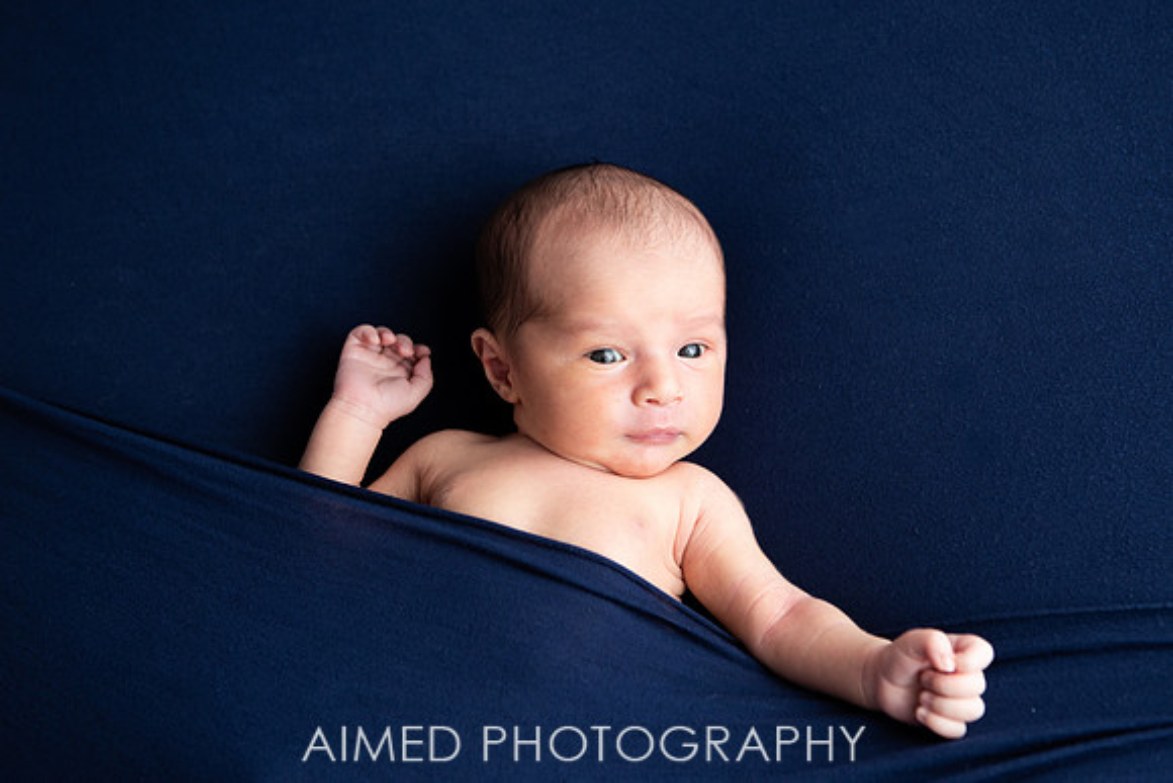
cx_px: 668
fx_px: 1931
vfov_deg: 22.9
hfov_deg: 33.7
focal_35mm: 59
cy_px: 337
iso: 320
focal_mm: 52
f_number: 3.5
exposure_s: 1/160
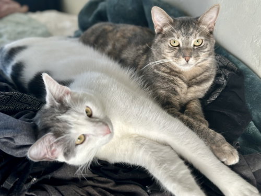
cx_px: 130
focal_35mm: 48
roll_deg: +3.4
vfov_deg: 30.3
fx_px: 362
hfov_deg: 39.7
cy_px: 98
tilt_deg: -26.1
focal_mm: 6.86
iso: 64
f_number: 1.78
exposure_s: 1/136
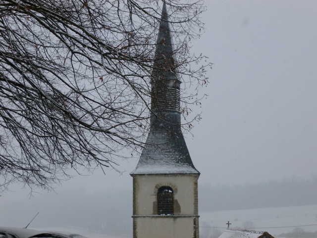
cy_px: 119
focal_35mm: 60
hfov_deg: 32.2
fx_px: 549
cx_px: 158
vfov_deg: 24.4
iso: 100
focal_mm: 10.7
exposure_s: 1/400
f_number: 4.3
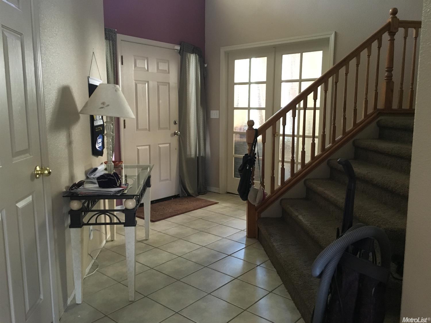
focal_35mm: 29
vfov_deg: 48.2
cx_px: 216
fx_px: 361
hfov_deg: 61.7
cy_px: 162
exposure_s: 1/15
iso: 200
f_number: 2.2
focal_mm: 4.15
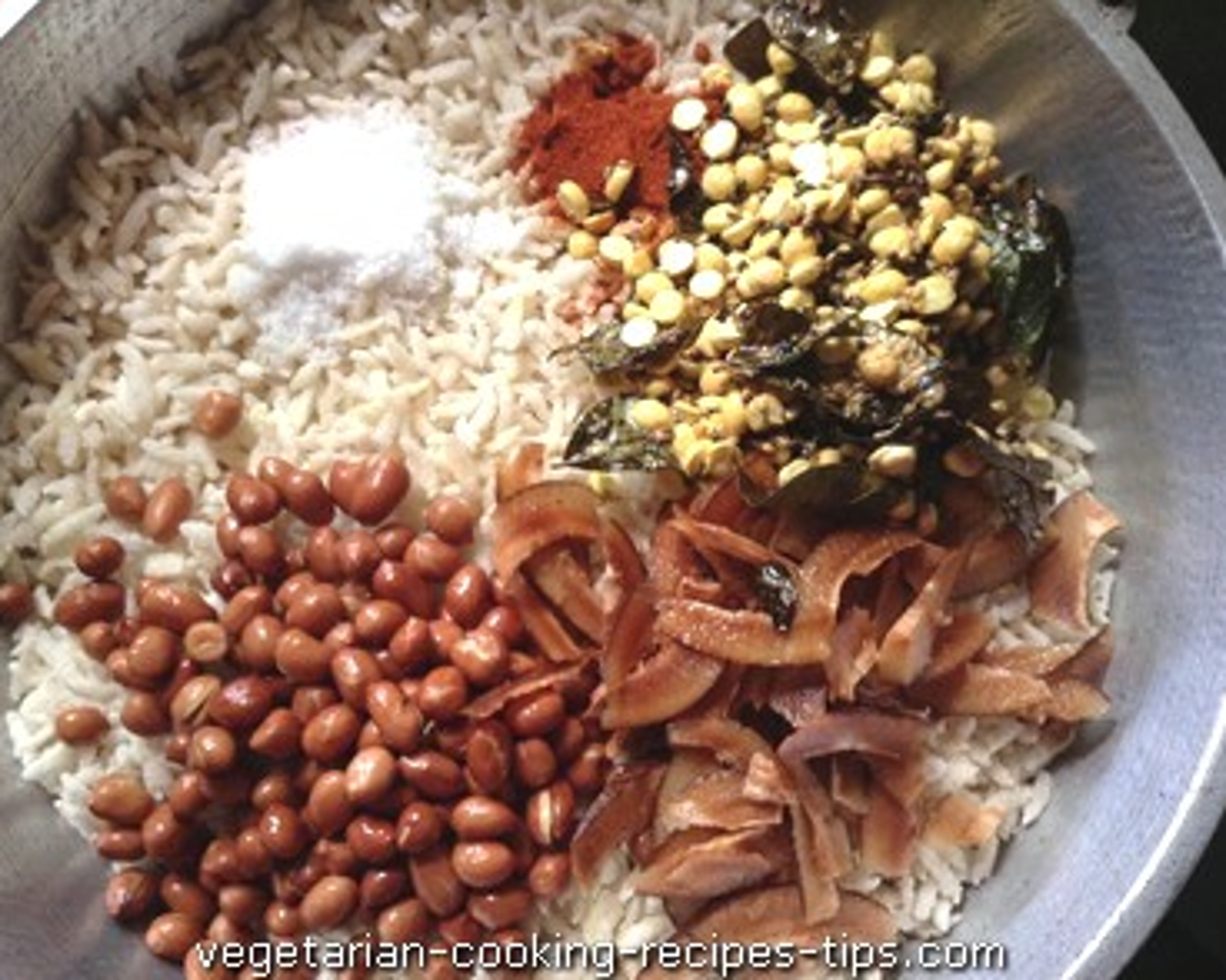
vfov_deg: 42.2
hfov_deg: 51.6
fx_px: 1269
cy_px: 495
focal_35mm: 35
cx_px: 606
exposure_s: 1/24
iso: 80
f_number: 2.4
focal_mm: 3.3
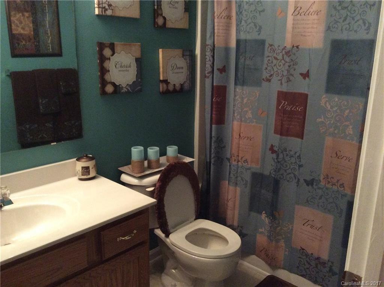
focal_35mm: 32
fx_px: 354
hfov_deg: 56.9
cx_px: 192
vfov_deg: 44.0
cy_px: 144
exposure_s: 1/24
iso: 250
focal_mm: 3.3
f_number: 2.4
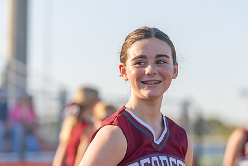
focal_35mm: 168
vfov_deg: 8.2
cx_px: 151
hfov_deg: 12.2
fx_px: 1158
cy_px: 108
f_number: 2.8
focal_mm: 117
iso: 100
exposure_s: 1/1000
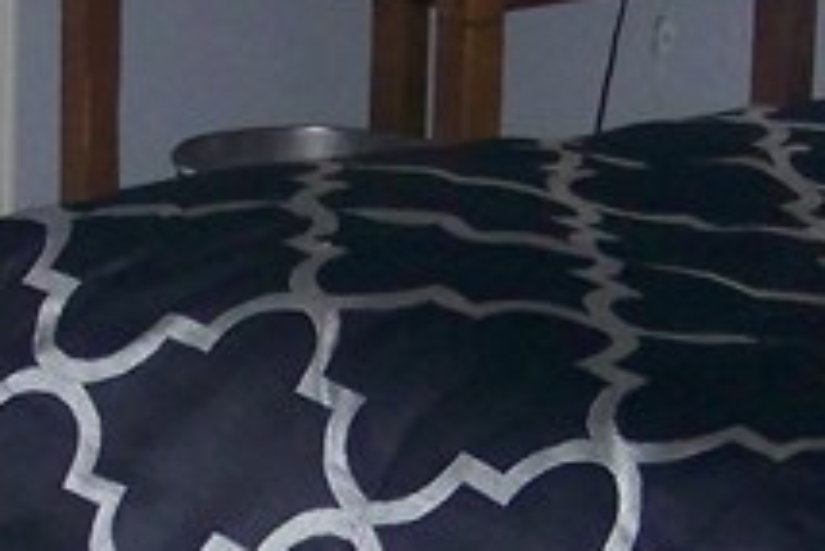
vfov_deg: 7.7
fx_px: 4105
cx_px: 89
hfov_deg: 11.4
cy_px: 509
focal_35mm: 179
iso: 200
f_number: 2.8
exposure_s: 1/30
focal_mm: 5.85
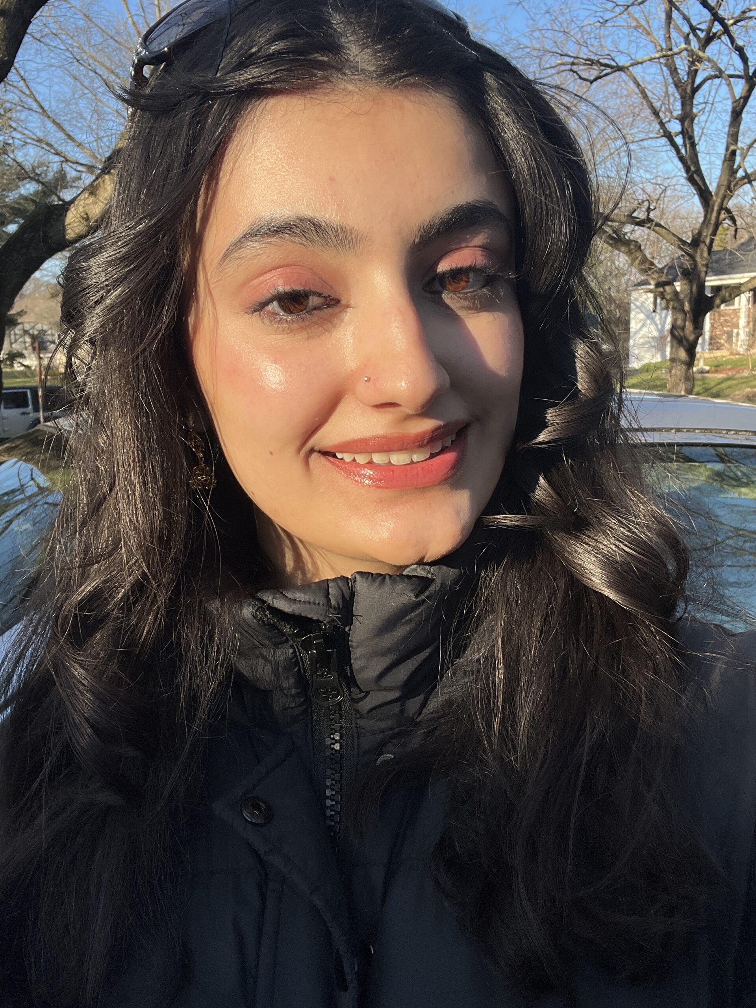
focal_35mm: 30
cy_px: 504
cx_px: 378
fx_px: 874
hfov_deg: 46.8
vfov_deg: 60.0
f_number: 2.2
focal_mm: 2.71
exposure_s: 1/831
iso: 32
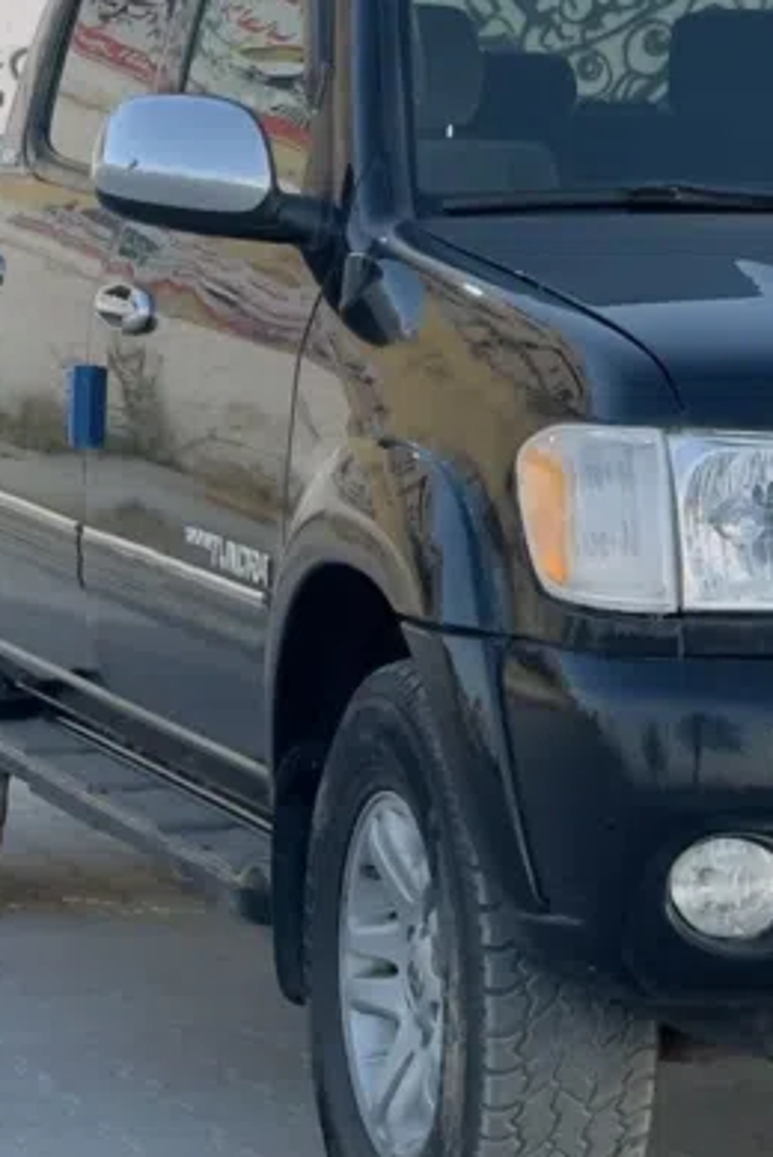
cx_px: 871
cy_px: 623
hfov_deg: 7.8
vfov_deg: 11.7
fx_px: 5626
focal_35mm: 175
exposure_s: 1/125
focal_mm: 6.86
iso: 64
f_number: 1.78
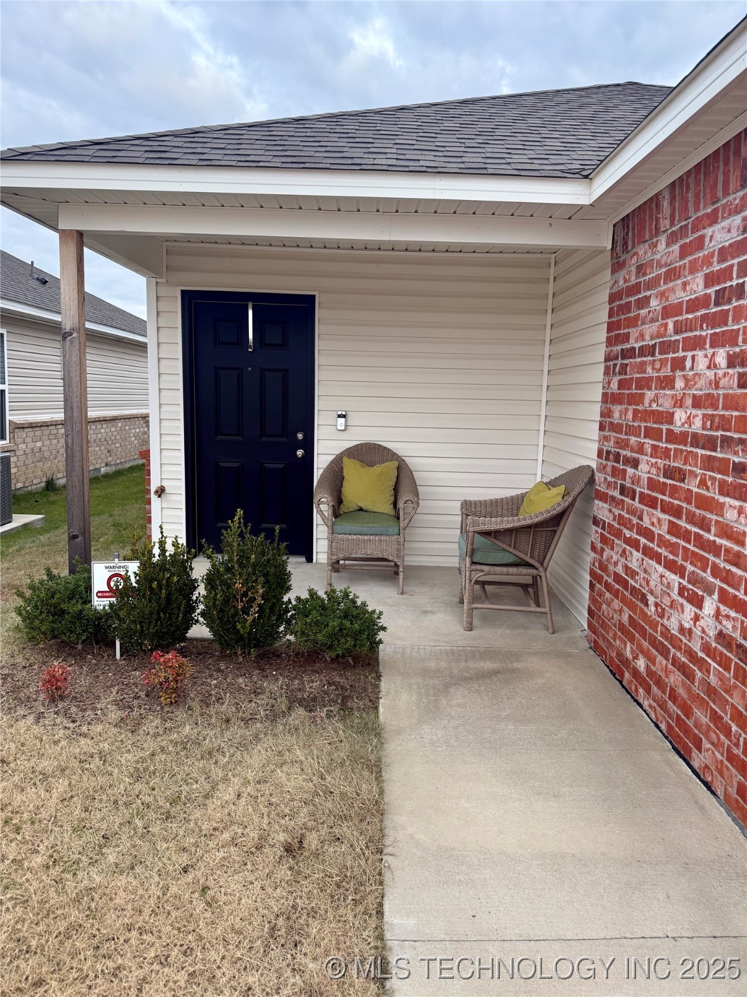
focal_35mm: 24
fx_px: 691
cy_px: 498
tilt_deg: -8.5
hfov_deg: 56.8
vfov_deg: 71.6
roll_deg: -1.6
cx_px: 374
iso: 100
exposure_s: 1/190
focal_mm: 6.76
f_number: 1.78
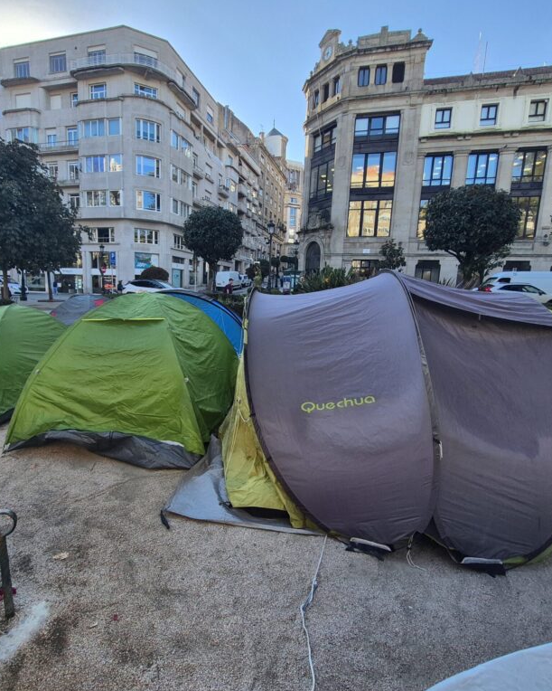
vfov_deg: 89.6
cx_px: 248
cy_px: 346
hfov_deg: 76.7
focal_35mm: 17
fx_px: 347
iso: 50
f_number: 2.2
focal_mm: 1.74
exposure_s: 1/544
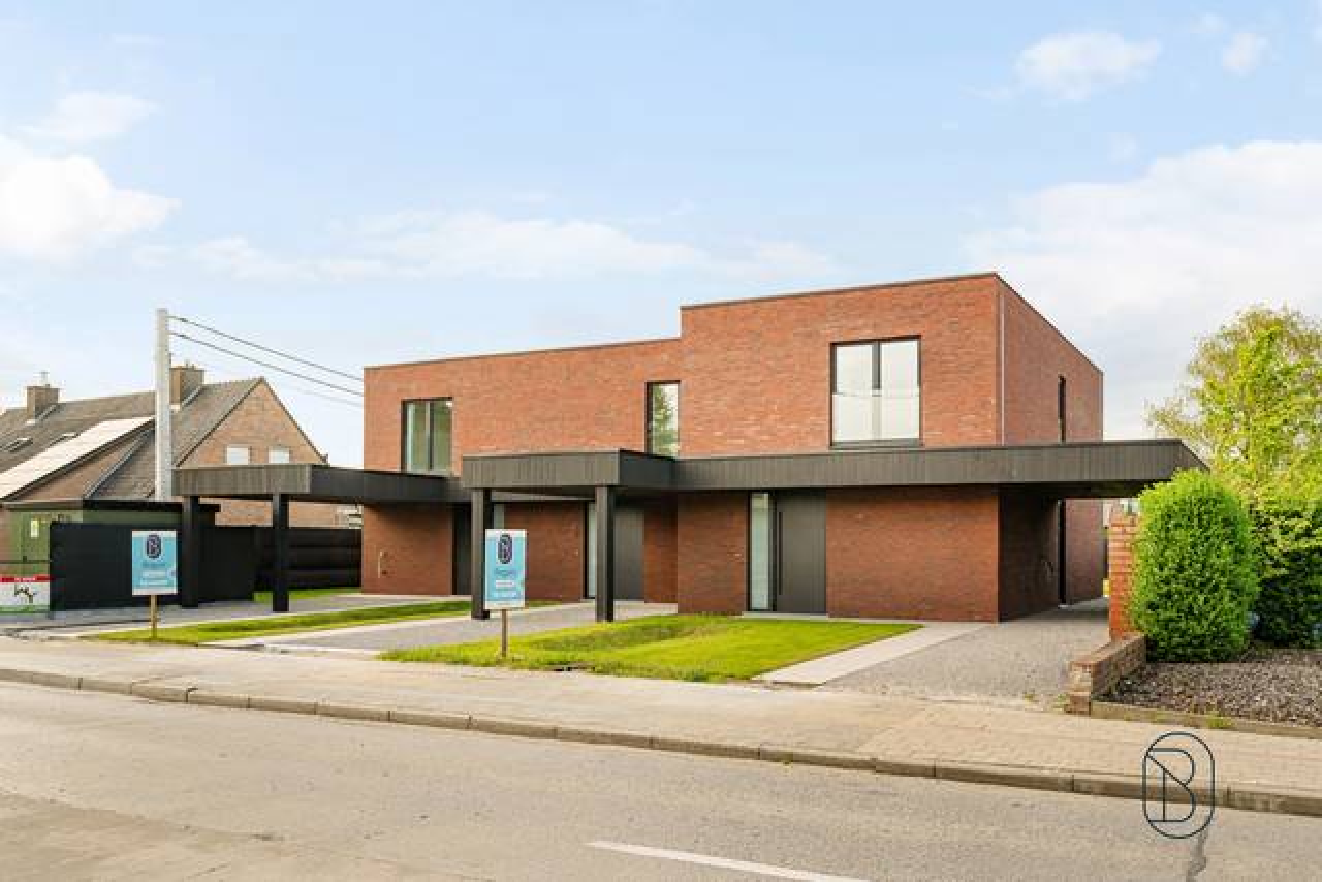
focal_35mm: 30
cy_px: 441
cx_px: 661
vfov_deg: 43.6
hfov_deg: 61.9
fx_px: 1102
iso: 500
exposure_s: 1/320
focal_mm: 30
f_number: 10
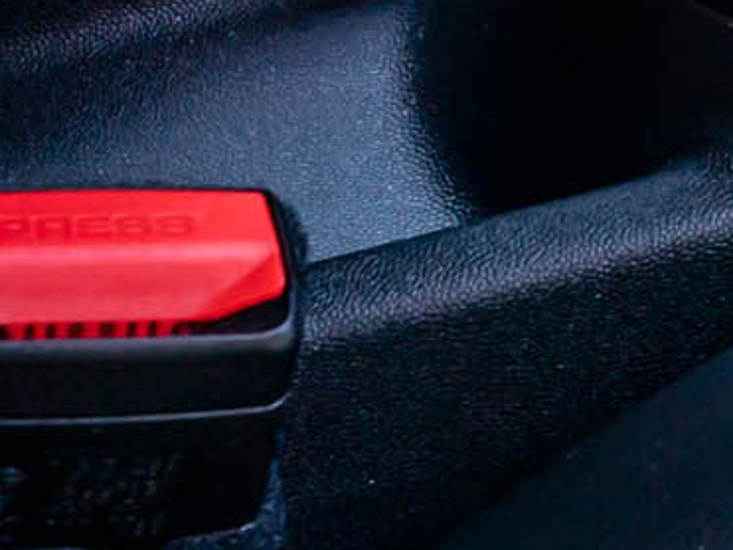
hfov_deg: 8.1
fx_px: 4742
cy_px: -625
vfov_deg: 6.4
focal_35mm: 224
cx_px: 1816
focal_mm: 45
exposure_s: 1/8
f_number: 8
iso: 160
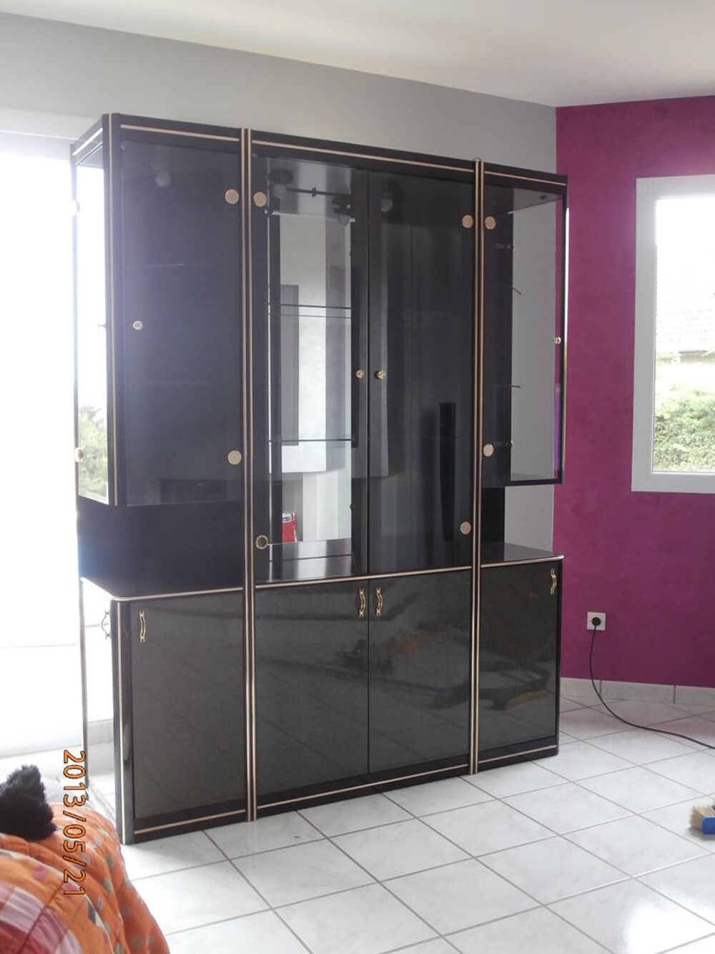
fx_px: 1046
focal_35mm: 38
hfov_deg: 37.7
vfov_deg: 49.0
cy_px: 477
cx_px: 358
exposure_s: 1/10
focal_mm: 6.67
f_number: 3.9
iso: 200
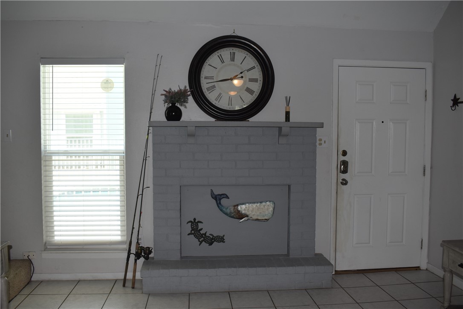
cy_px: 154
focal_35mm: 32
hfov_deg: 59.5
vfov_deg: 41.7
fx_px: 405
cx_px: 232
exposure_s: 1/125
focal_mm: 21
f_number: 5.6
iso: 280
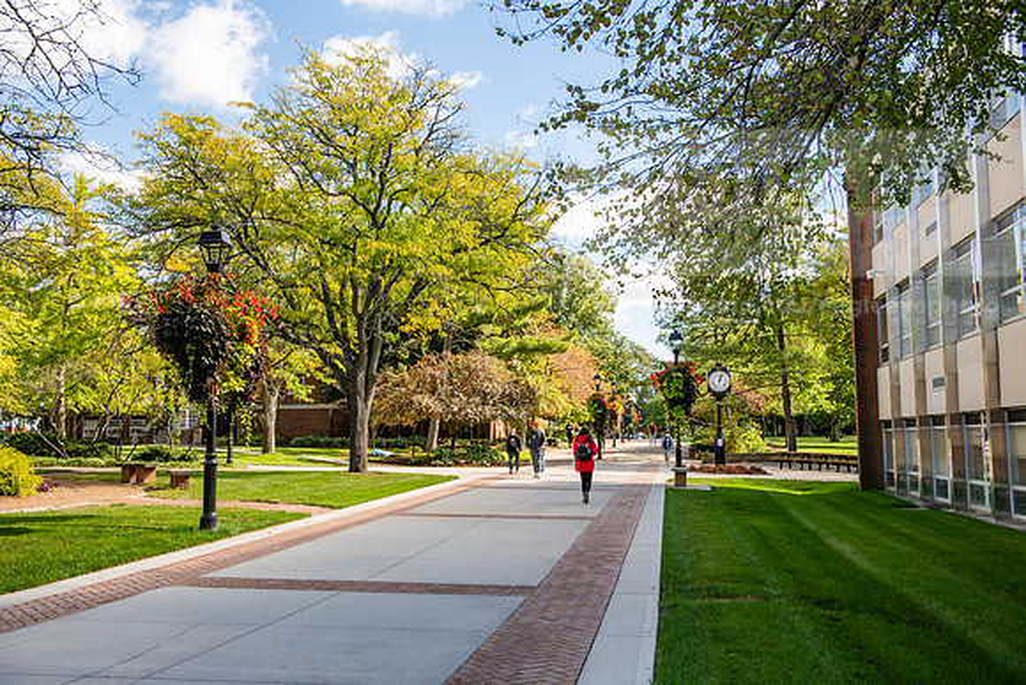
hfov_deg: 54.4
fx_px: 998
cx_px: 513
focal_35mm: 35
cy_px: 342
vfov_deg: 37.9
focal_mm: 35
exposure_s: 1/320
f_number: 5
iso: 160
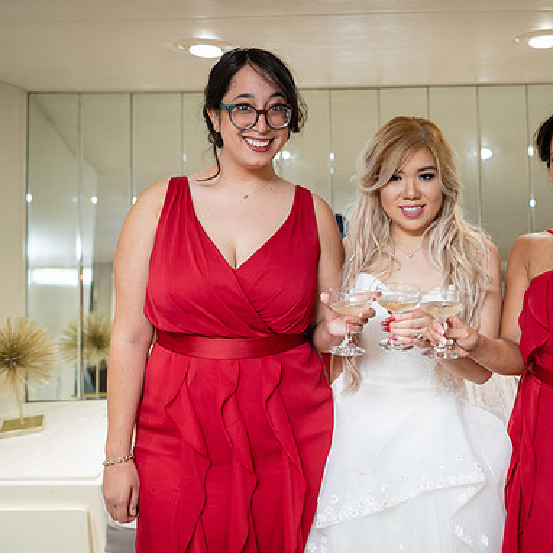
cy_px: 277
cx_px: 379
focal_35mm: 31
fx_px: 560
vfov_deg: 52.5
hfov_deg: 51.3
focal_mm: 24
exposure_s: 1/200
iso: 500
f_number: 1.8
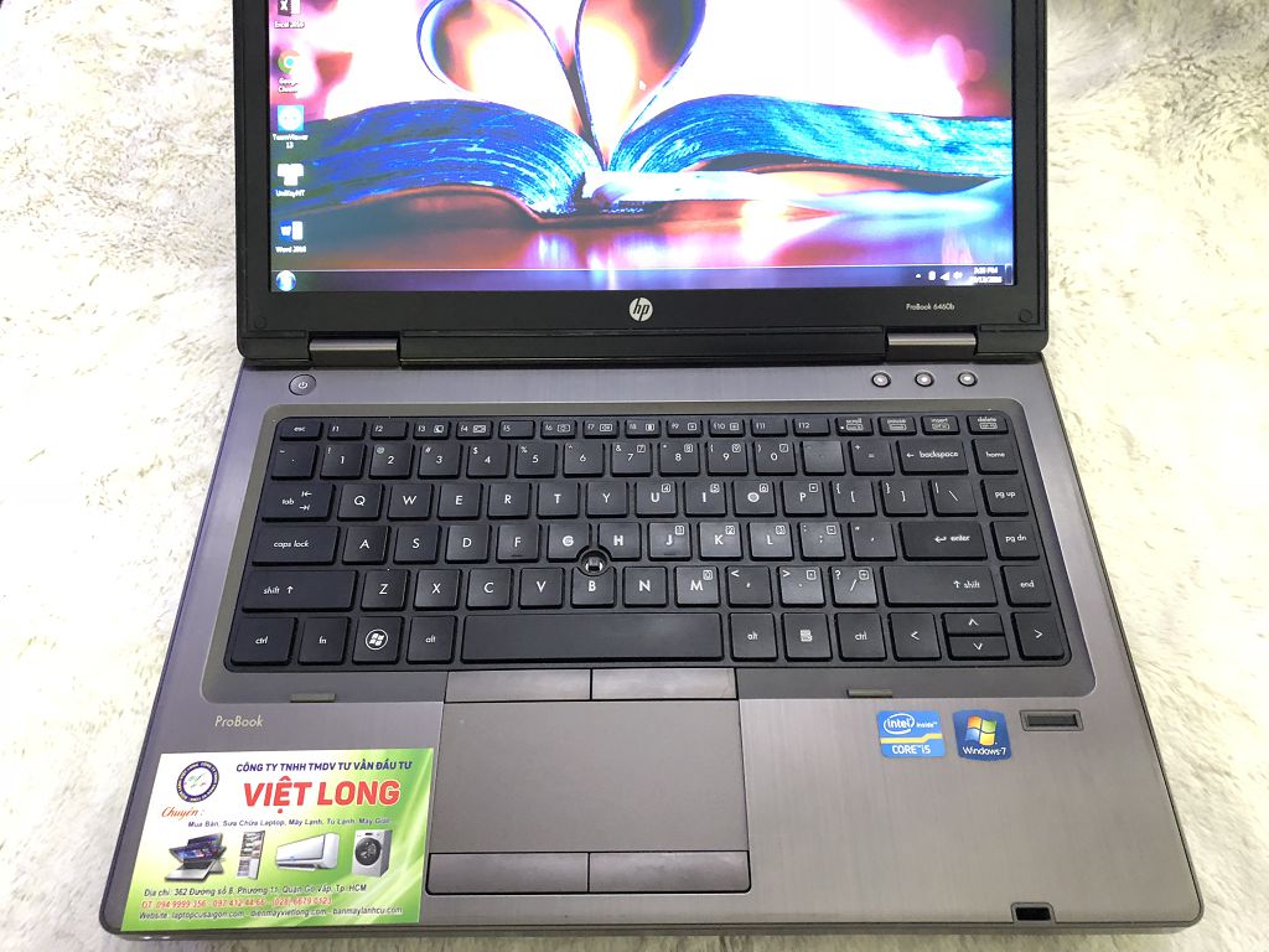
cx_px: 634
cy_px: 476
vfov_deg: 49.7
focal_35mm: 28
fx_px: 1026
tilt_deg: -60.6
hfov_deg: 63.4
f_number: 1.8
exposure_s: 1/6
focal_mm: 3.99
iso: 100
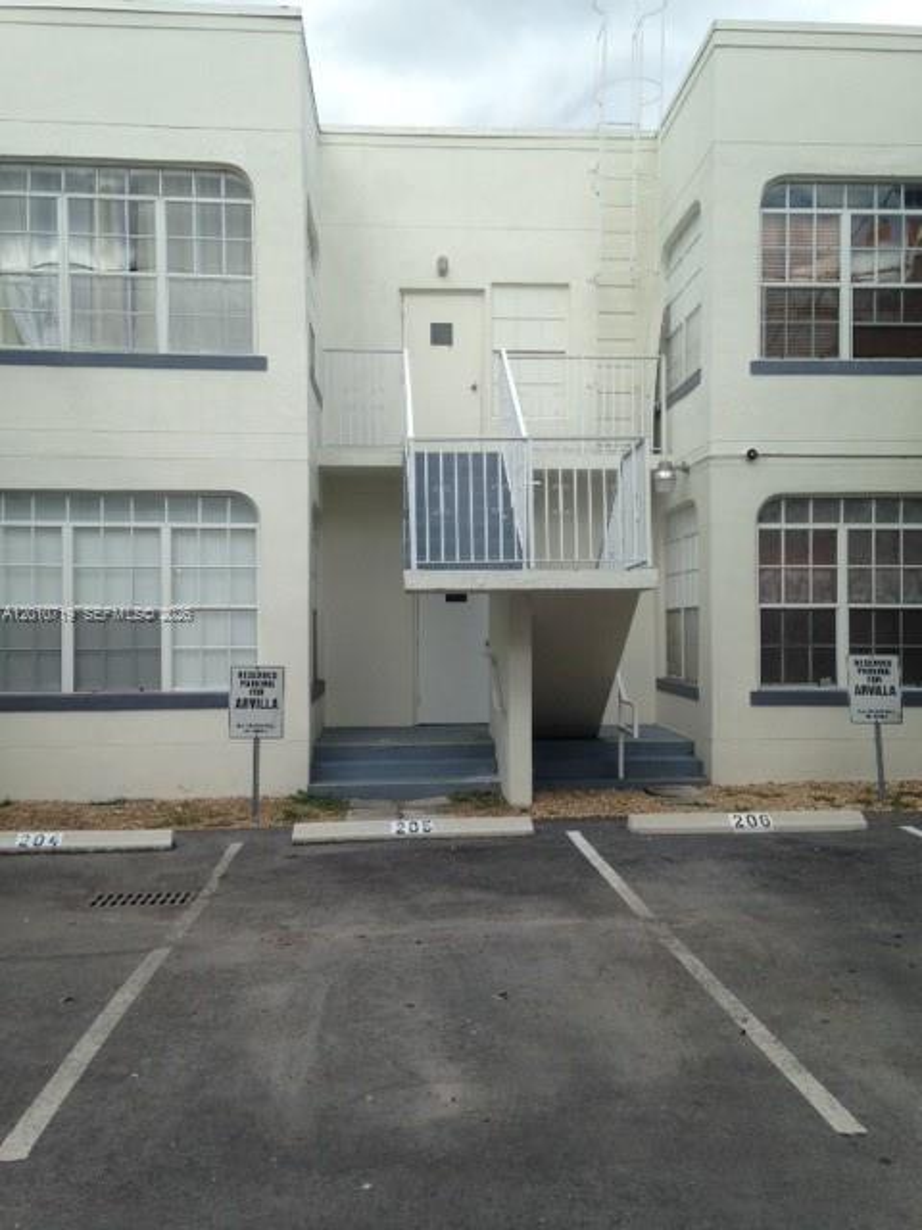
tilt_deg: +2.0
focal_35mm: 33
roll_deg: -1.0
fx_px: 1172
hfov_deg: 42.9
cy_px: 615
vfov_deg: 55.4
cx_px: 461
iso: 50
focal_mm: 4.12
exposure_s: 1/821
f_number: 2.4
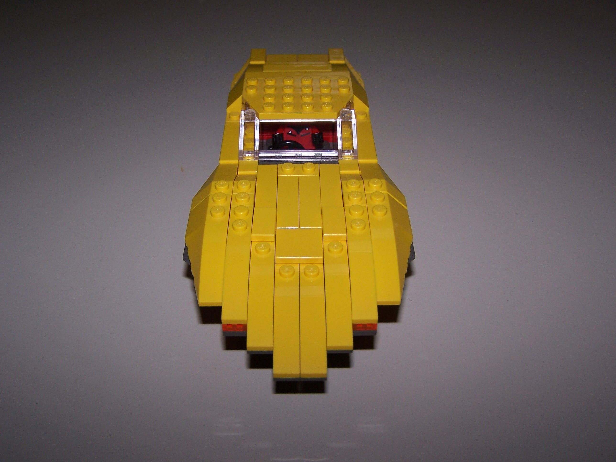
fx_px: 676
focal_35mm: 38
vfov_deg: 37.7
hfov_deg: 49.0
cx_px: 308
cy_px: 231
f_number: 2.8
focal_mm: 6.3
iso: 80
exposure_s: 1/60
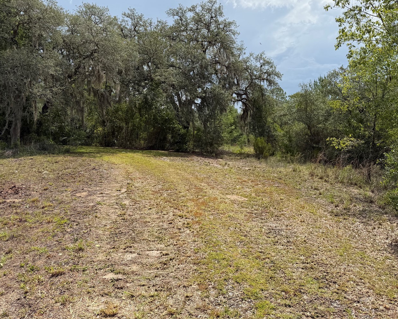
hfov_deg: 58.7
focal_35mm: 30
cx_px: 217
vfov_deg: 48.3
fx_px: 353
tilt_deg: +1.6
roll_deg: -0.5
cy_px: 130
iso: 80
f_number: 1.78
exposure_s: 1/4975
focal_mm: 6.76
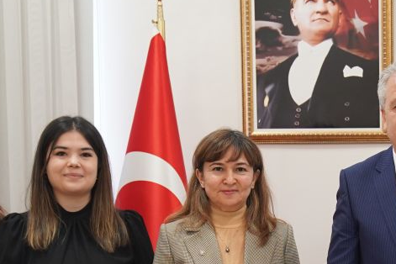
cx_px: 415
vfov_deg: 13.0
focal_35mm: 102
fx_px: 1122
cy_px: 329
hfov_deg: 19.3
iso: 1250
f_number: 3.2
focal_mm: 32
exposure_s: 1/100
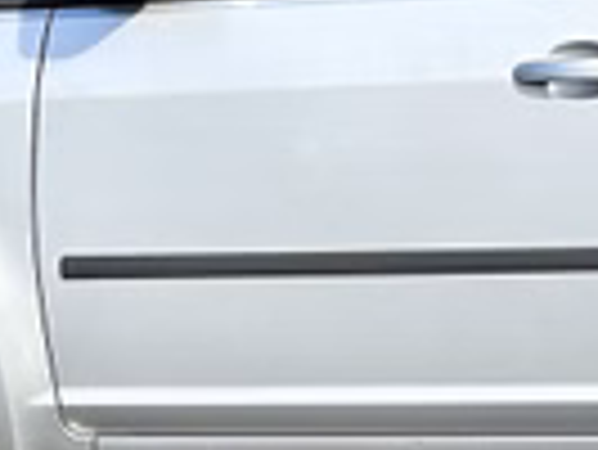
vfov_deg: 4.0
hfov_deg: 5.3
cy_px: 9
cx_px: 567
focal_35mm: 370
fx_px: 6398
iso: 32
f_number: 2.8
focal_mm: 9
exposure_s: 1/303
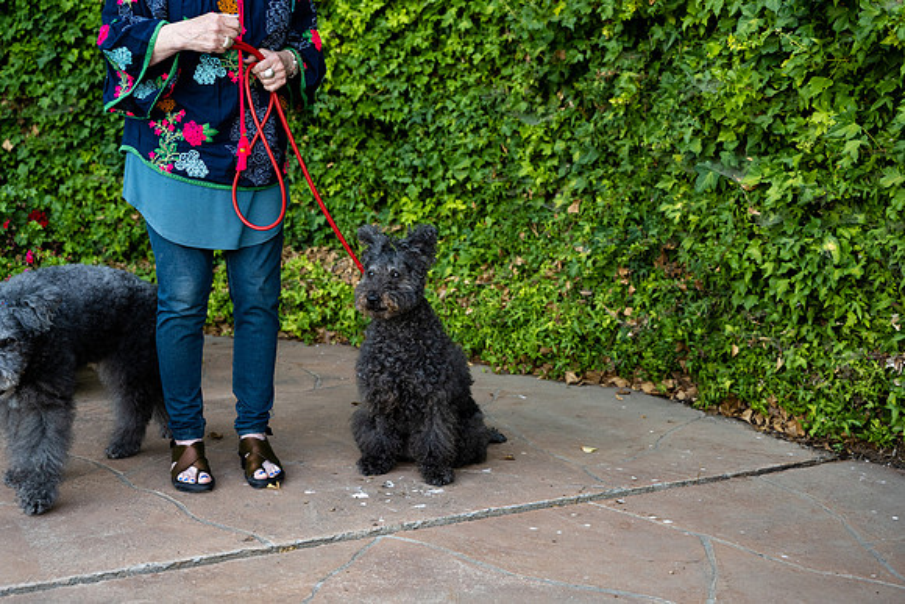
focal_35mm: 40
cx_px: 452
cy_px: 302
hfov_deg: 48.4
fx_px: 1006
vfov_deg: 33.4
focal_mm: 40
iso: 800
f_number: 4
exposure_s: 1/320
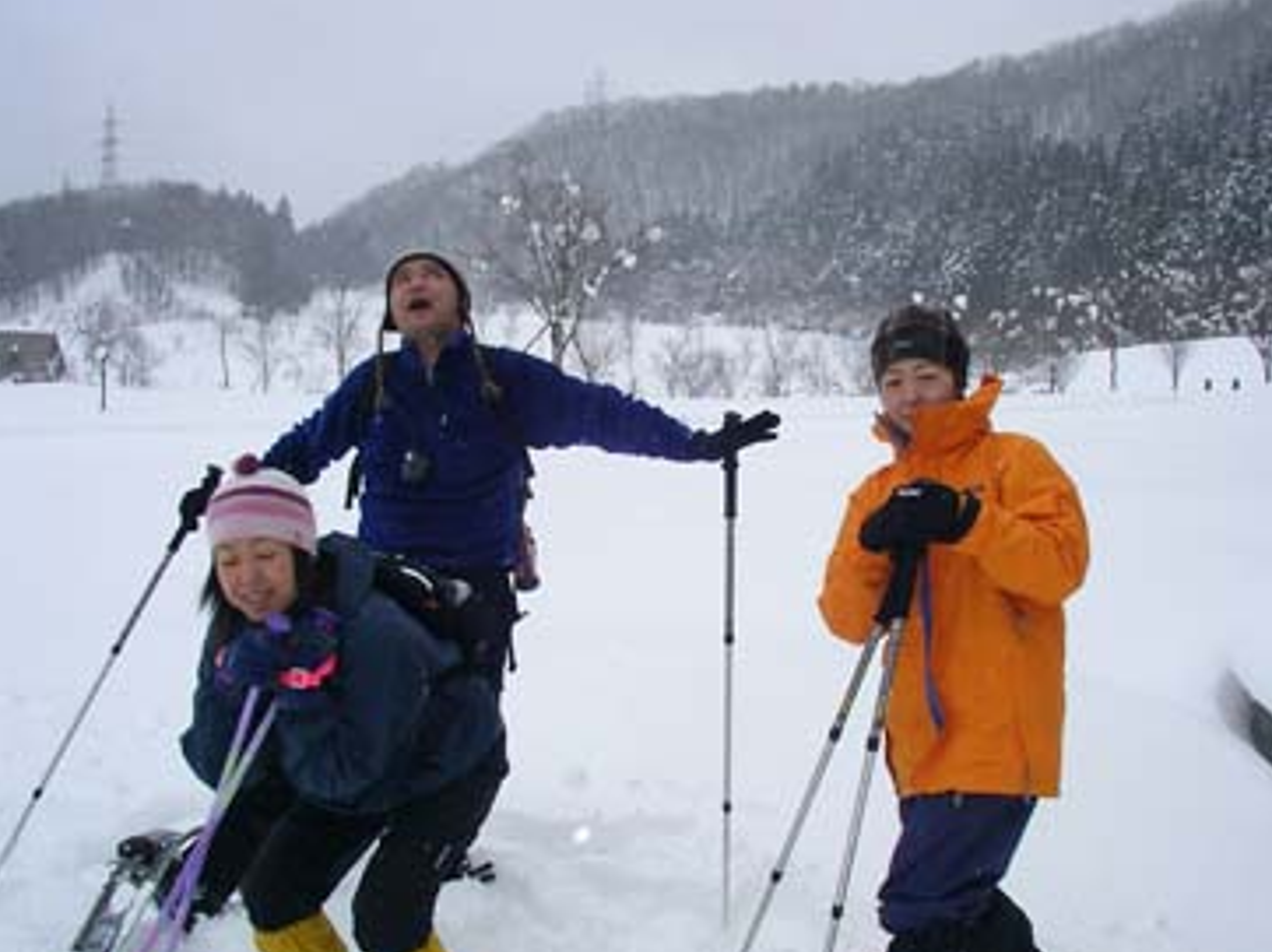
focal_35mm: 42
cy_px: 520
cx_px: 692
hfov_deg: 44.8
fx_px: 1542
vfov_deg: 34.3
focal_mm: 6
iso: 71
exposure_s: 1/164
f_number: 7
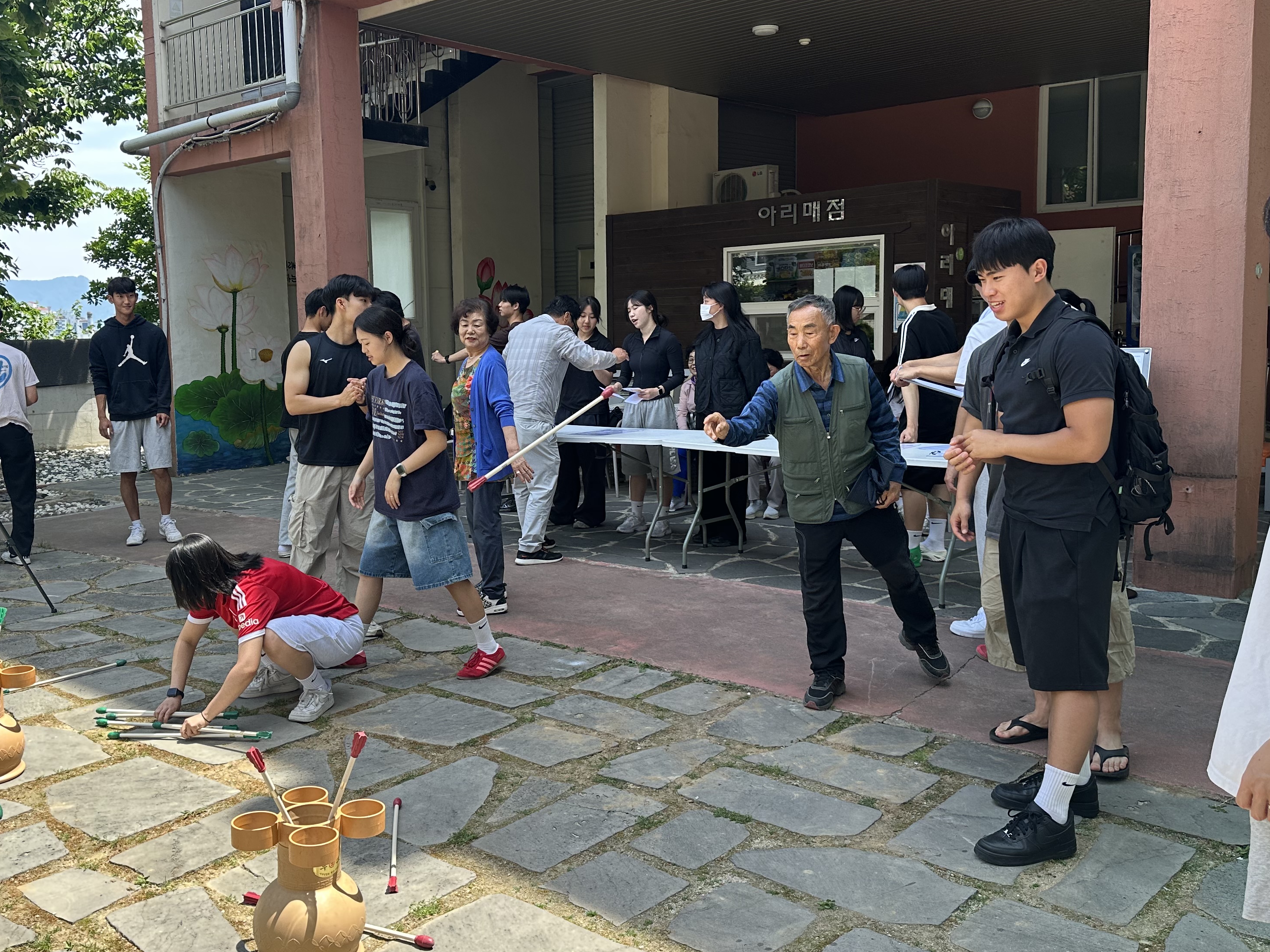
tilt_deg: -5.6
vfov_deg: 42.9
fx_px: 1211
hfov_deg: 55.0
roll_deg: +0.5
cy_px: 453
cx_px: 523
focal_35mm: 33
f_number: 1.78
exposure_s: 1/879
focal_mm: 6.86
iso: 80
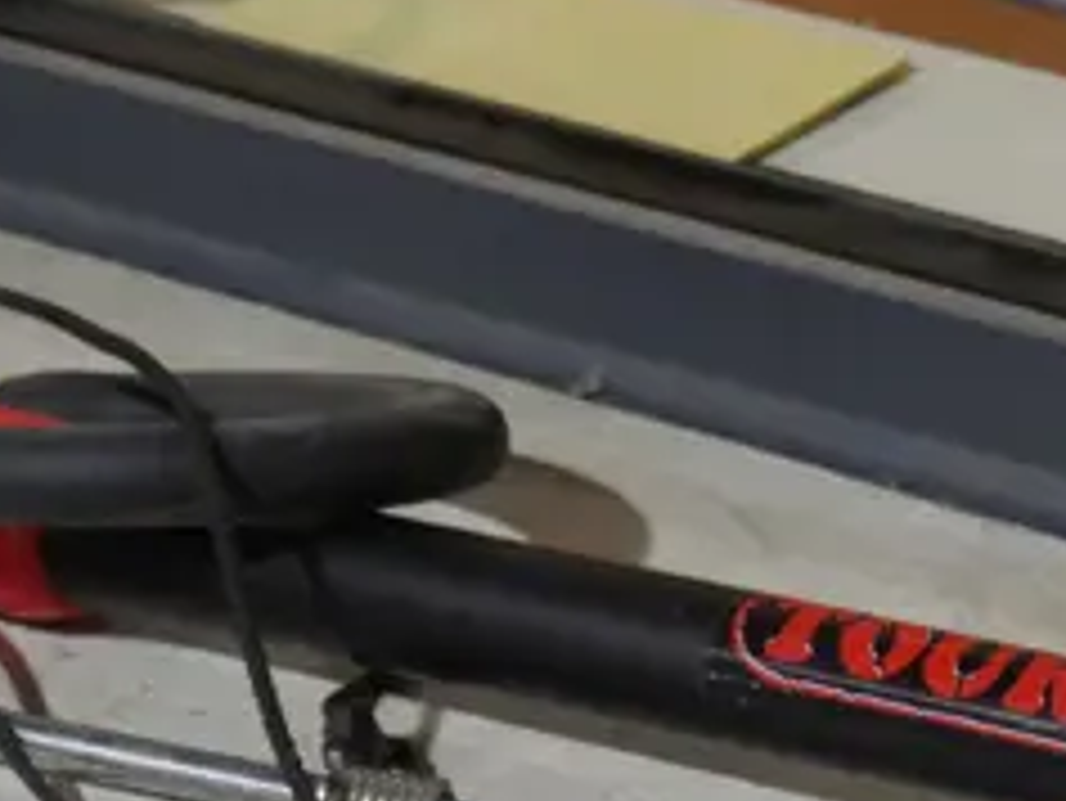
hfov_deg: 10.9
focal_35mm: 173
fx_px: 5330
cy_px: 1186
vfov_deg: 8.4
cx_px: 1736
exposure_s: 1/60
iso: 800
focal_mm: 20
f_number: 4.4
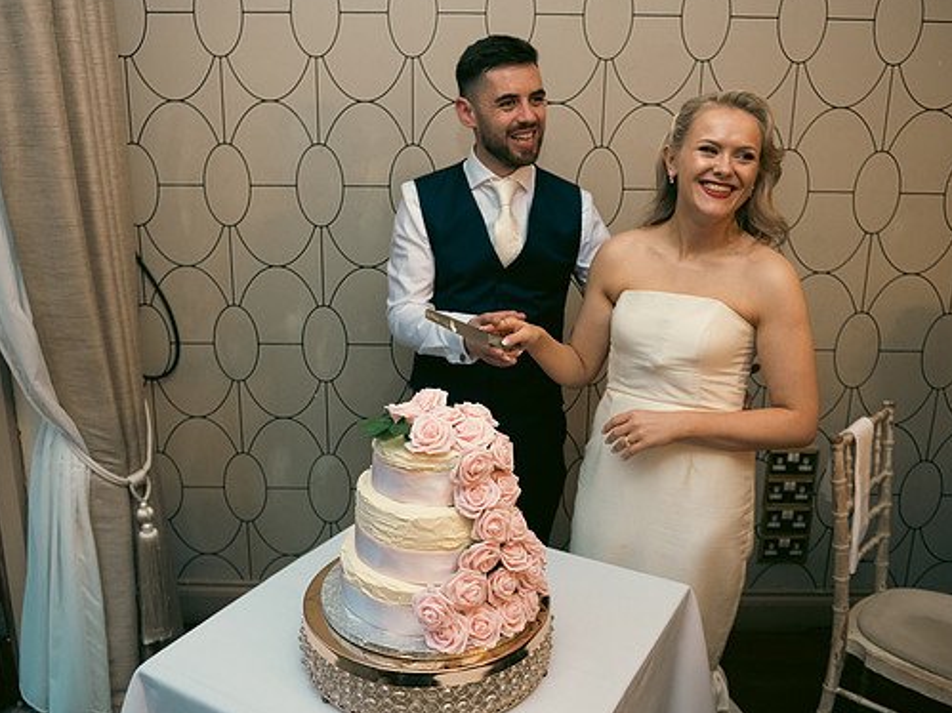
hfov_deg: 58.3
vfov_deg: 45.4
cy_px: 356
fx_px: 852
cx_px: 454
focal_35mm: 31
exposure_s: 1/160
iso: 800
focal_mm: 26
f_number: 3.5
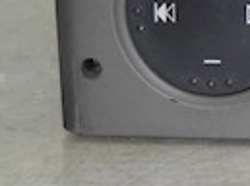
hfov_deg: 8.8
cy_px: -97
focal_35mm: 204
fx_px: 1469
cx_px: 603
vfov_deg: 7.1
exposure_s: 1/30
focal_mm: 6.72
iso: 80
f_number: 5.5
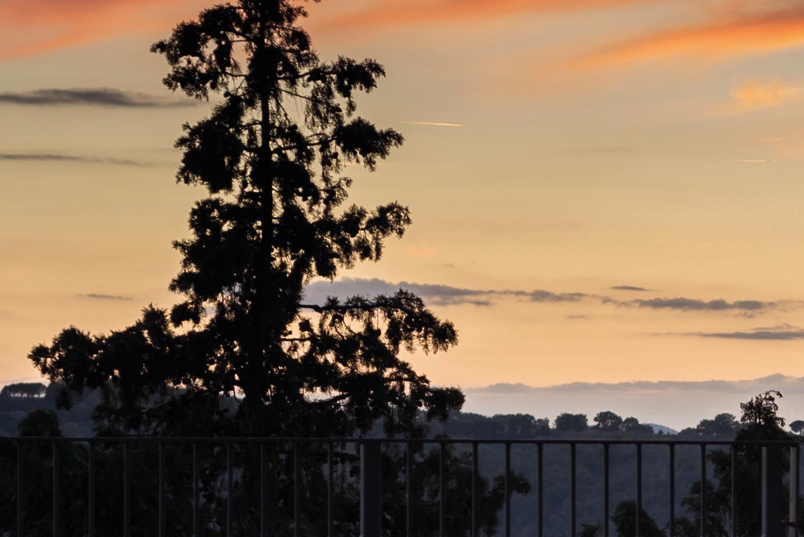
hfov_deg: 10.1
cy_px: 500
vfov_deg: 6.9
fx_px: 4468
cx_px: 1059
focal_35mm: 200
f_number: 4.5
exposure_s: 1/40
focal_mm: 50
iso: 200
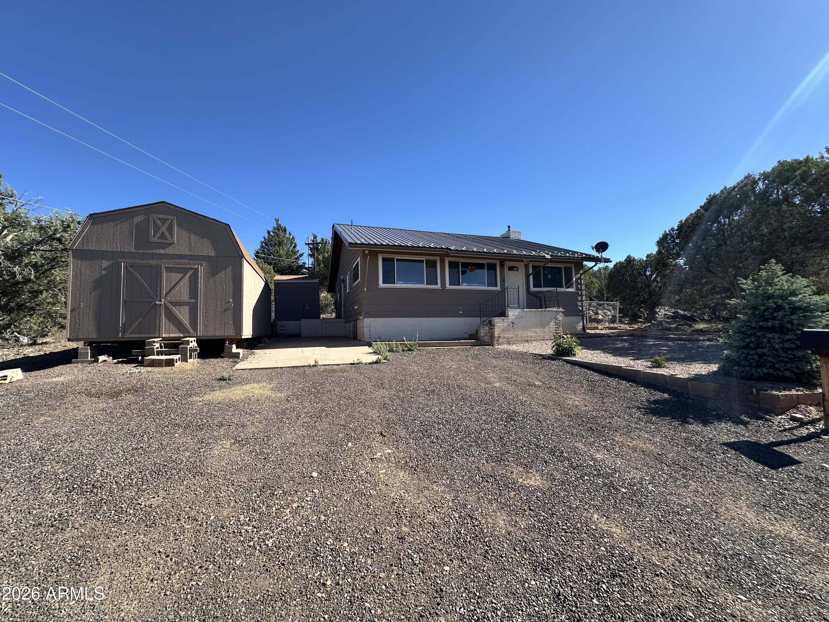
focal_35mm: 14
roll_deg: +1.0
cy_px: 311
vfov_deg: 85.7
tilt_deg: +4.3
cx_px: 414
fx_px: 335
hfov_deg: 102.1
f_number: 2.2
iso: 50
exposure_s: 1/1024
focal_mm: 2.22
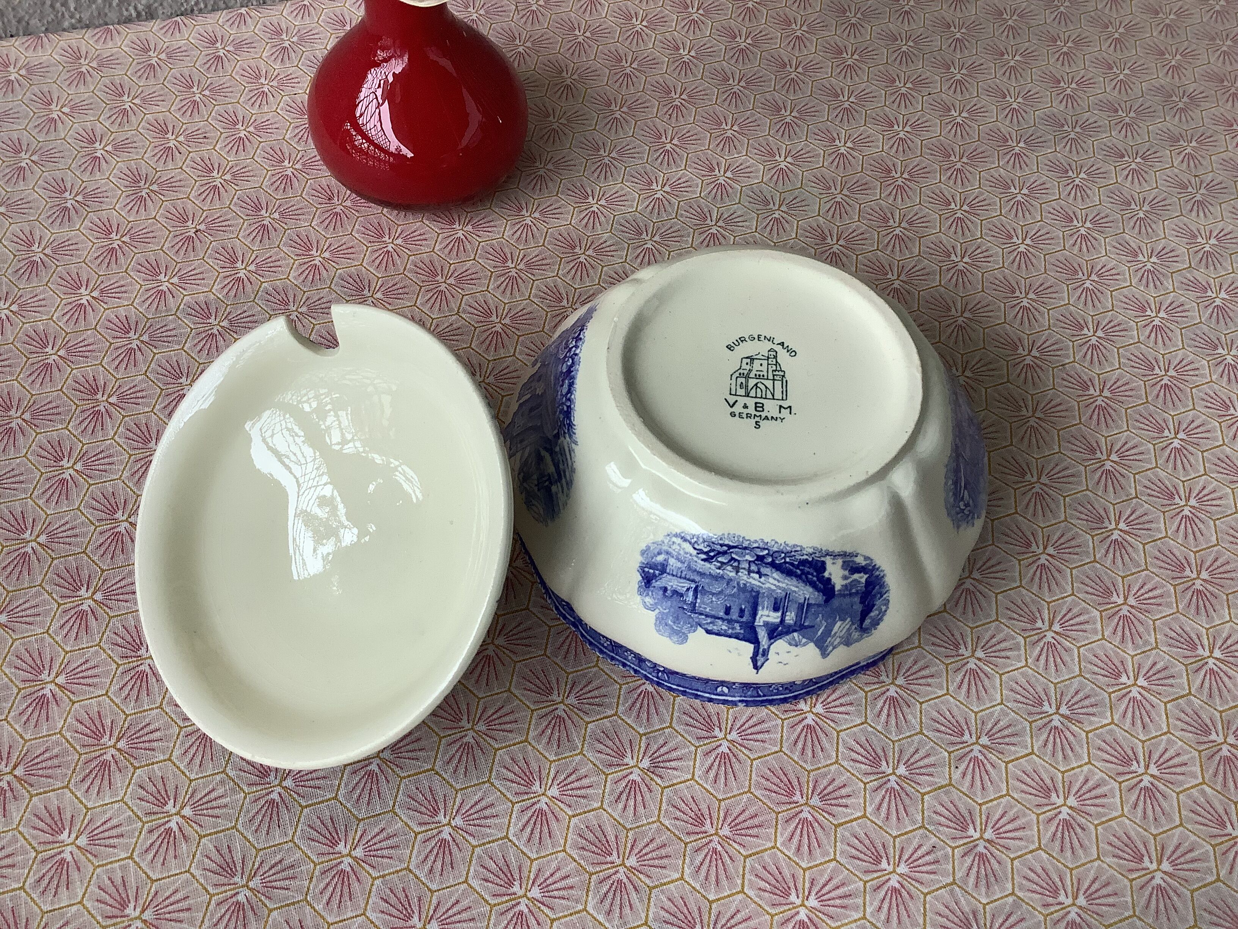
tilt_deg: -55.3
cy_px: 464
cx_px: 619
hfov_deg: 58.4
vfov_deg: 45.4
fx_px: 1109
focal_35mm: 31
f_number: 2.4
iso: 64
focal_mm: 3.3
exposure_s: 1/120
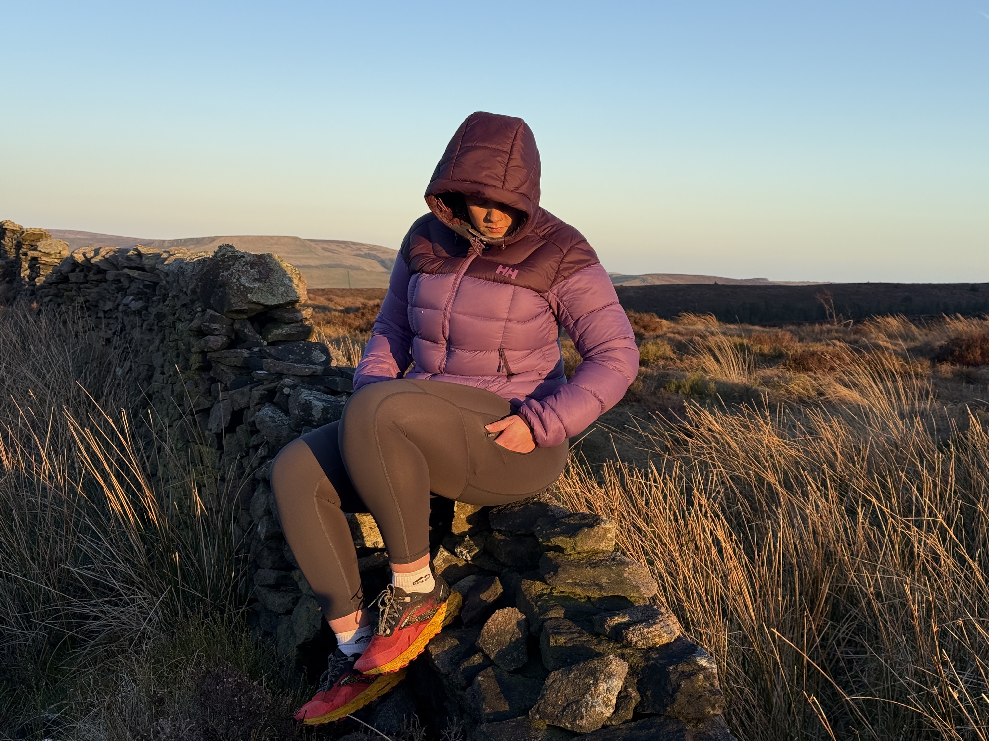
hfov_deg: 39.7
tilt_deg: -4.4
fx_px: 1371
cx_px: 494
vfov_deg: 30.3
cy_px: 370
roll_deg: -3.3
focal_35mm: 48
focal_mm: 6.76
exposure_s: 1/828
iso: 64
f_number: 1.78
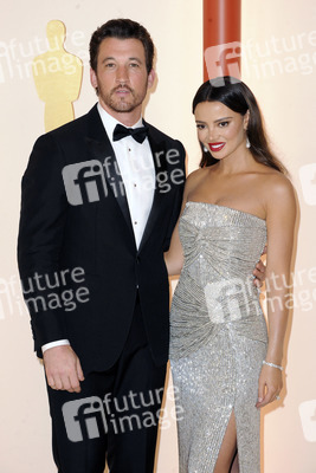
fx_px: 1210
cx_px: 158
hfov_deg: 14.9
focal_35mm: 92
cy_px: 236
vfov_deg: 22.1
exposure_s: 1/200
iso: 1600
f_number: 6.3
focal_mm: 92
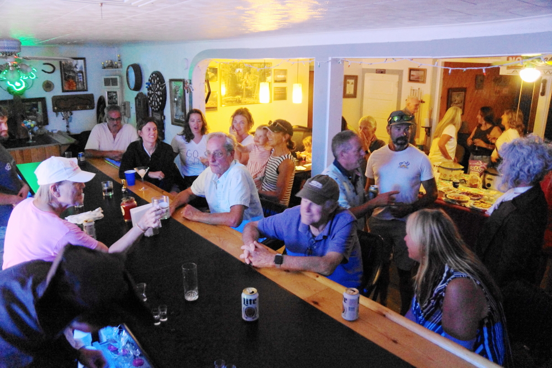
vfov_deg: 47.9
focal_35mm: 27
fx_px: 414
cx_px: 276
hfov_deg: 67.4
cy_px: 184
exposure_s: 1/30
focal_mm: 18
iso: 1600
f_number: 3.5
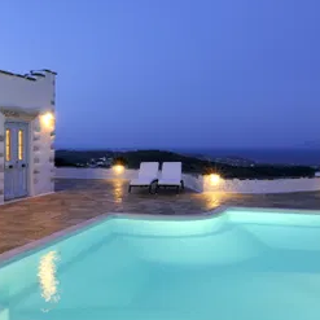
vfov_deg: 48.4
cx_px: 112
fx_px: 356
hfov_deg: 47.8
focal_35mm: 34
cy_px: 152
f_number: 16
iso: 200
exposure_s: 5
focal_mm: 11
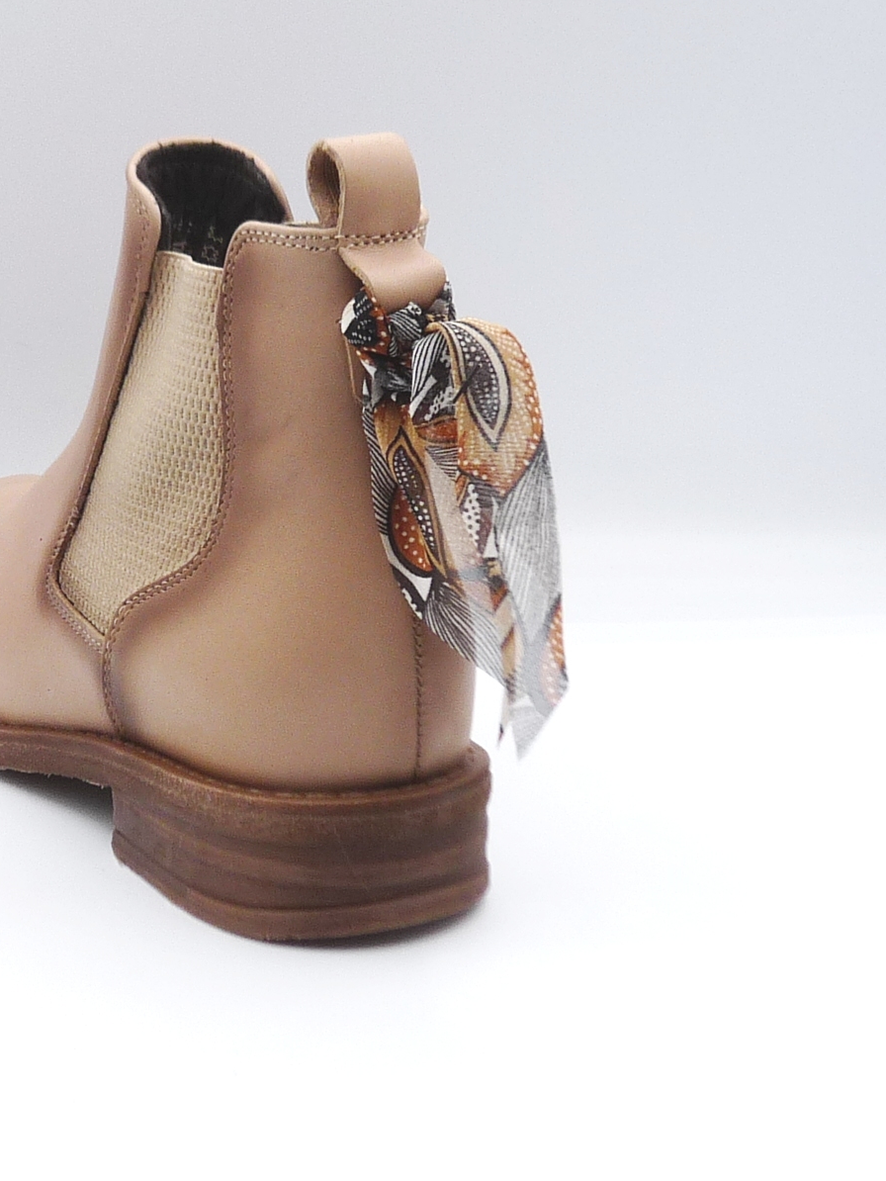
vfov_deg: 29.0
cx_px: 232
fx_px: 2286
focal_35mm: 67
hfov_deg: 21.8
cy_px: 589
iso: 100
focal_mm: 4.9
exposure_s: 1/200
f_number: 4
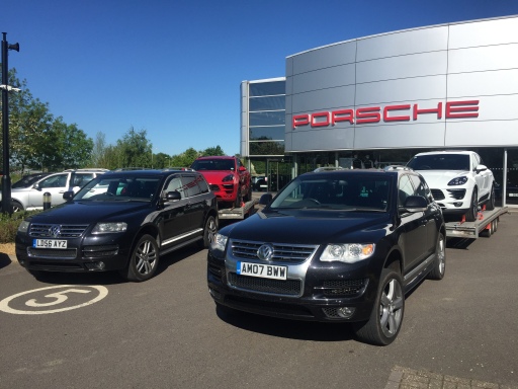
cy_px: 194
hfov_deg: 61.7
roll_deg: -1.5
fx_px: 434
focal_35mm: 29
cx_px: 259
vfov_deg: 48.2
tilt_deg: -2.6
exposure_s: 1/2825
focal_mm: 4.15
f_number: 2.2
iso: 32
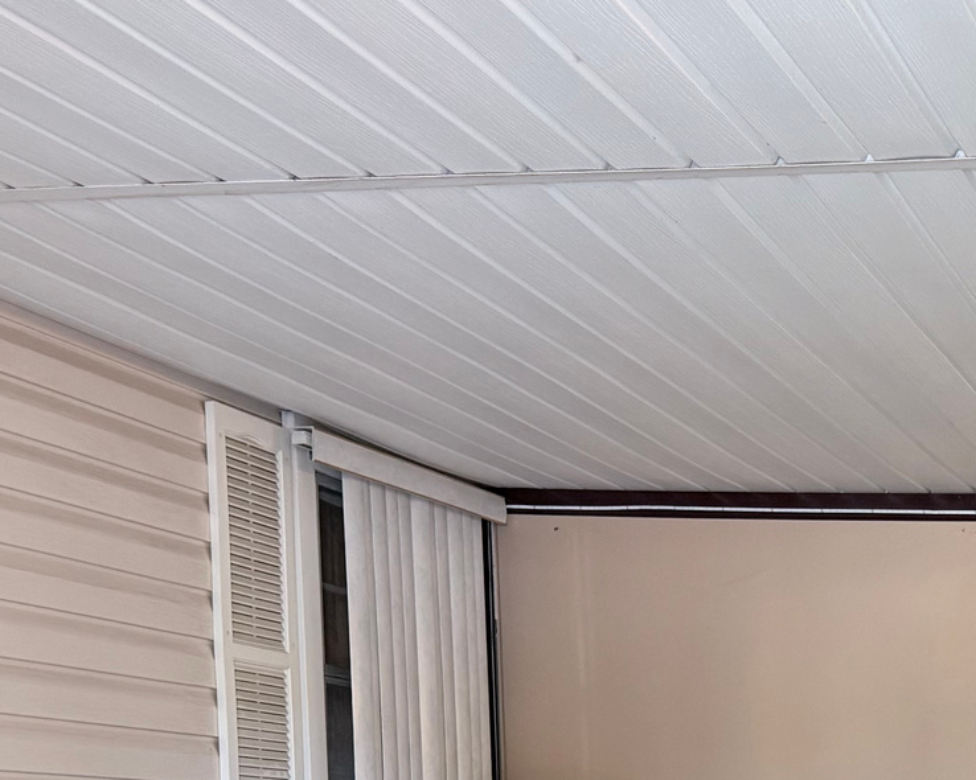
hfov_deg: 28.3
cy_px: 990
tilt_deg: -2.5
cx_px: 840
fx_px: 1877
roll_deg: +1.3
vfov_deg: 21.4
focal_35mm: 65
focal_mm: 6.76
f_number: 1.78
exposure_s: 1/120
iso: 400
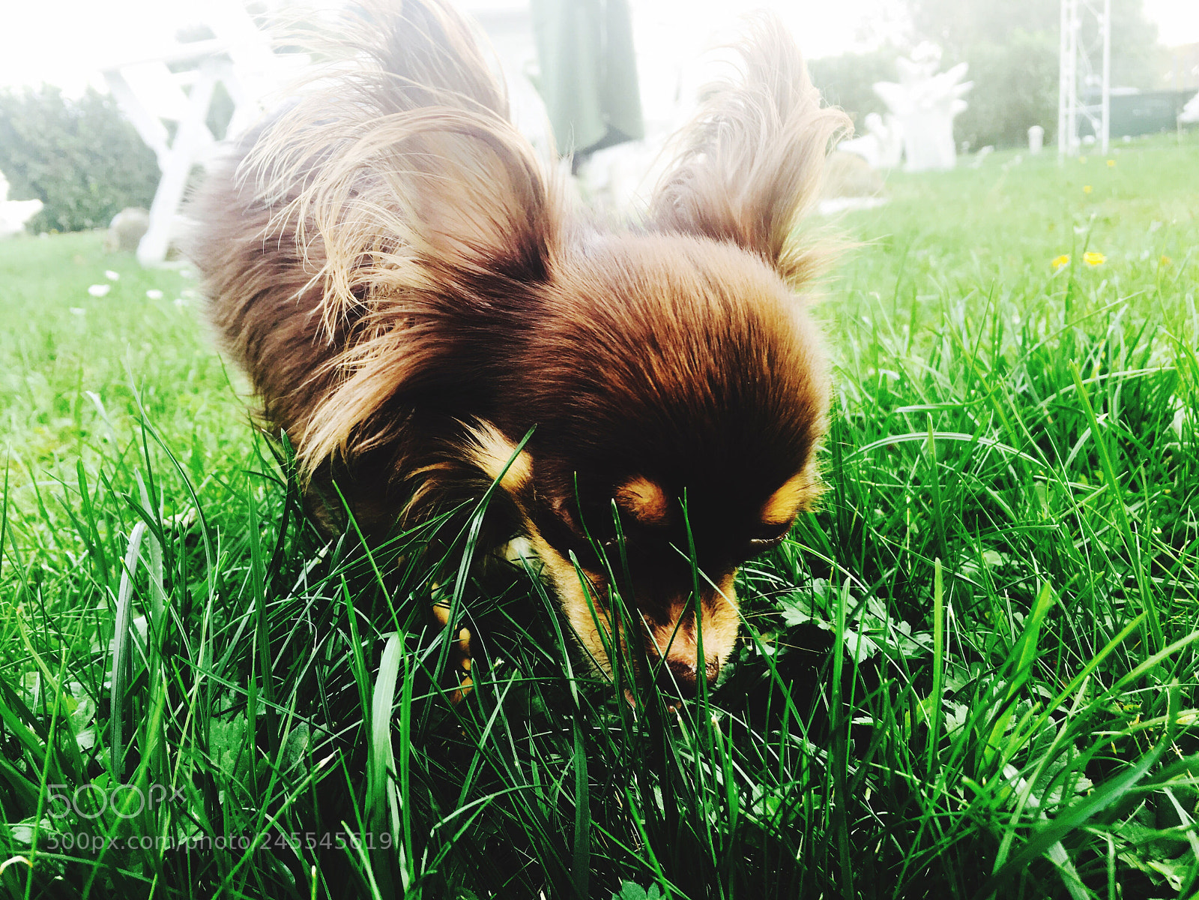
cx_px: 600
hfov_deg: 61.7
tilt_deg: -15.3
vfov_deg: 48.2
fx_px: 1004
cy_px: 450
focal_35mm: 29
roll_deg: +5.1
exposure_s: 1/100
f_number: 2.2
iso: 40
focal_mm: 4.15
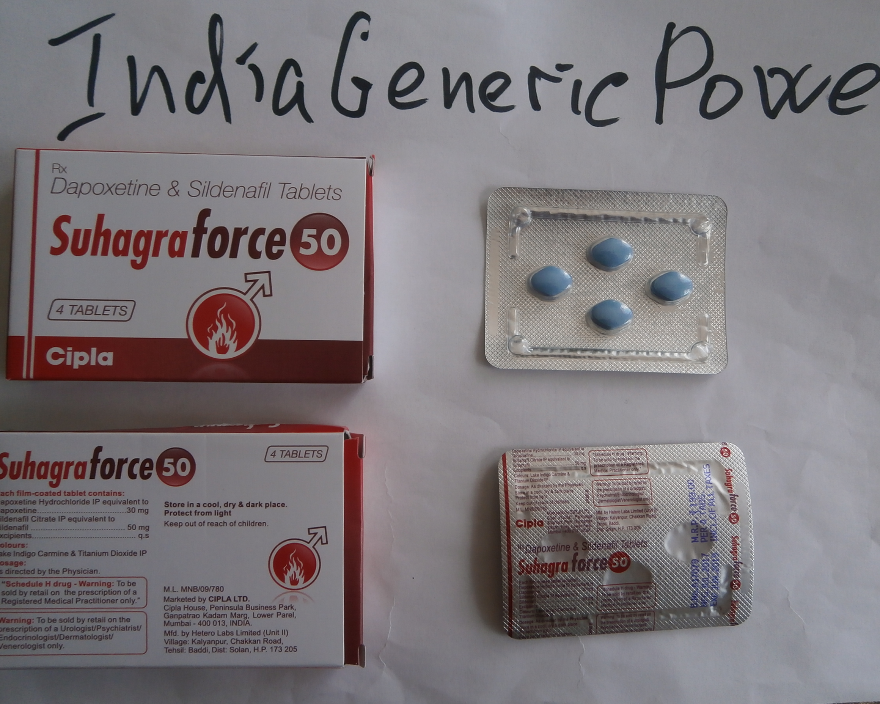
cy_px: 362
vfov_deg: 51.5
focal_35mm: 28
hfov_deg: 62.2
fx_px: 729
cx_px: 451
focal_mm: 4.7
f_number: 2.8
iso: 80
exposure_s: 1/125
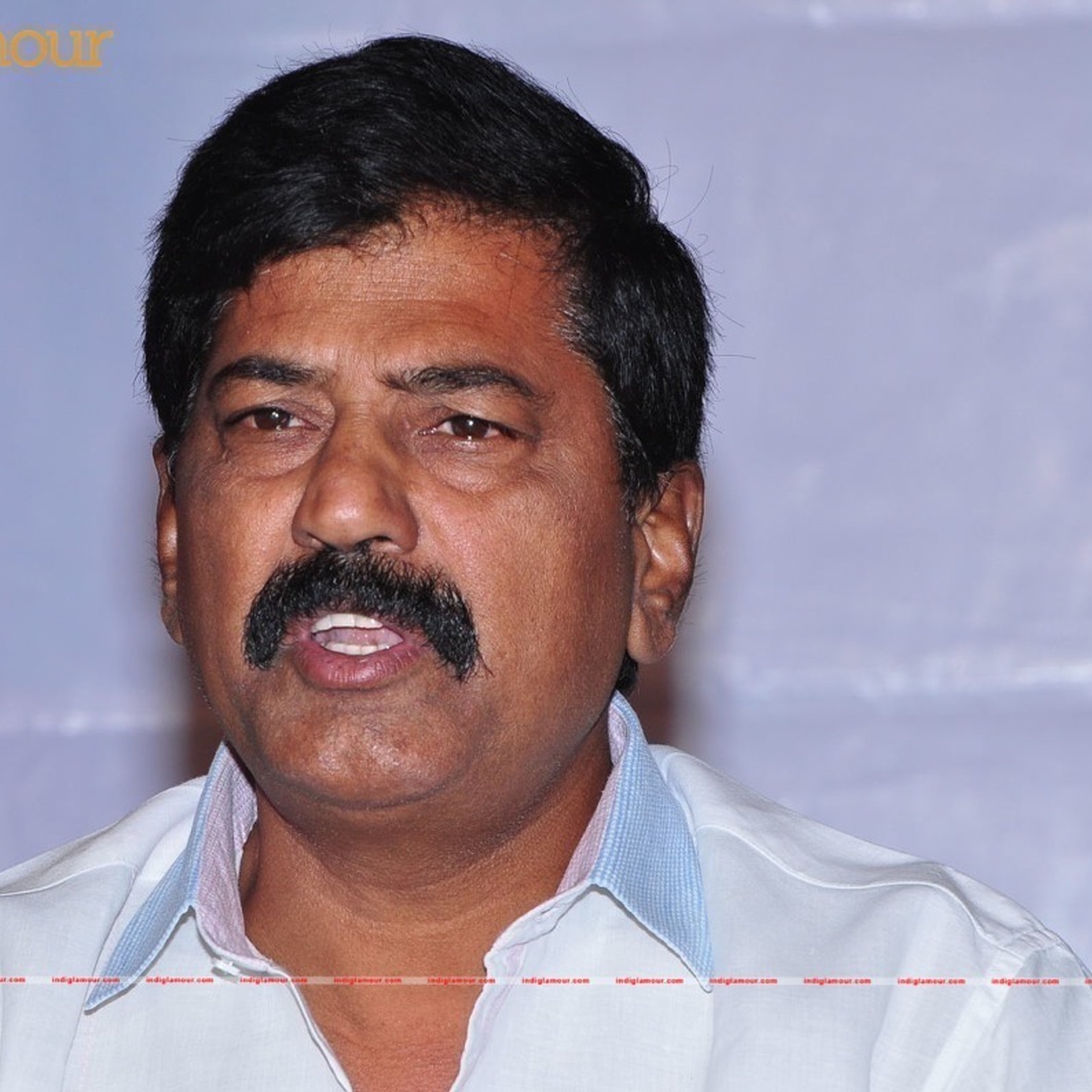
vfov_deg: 5.5
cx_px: 461
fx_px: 11337
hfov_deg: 5.5
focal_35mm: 318
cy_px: 545
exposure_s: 1/125
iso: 400
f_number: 10
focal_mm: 165
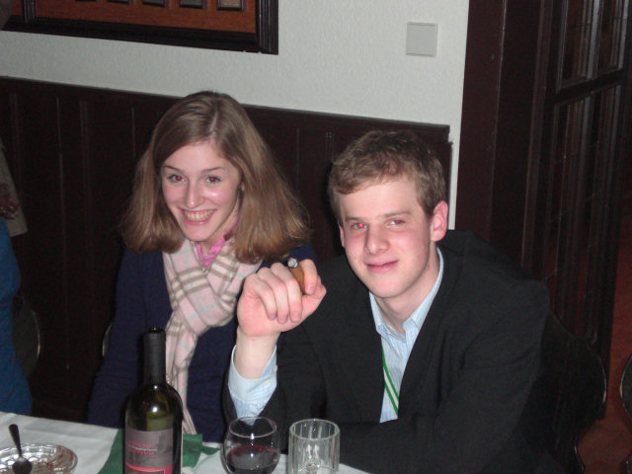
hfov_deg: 30.7
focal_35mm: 63
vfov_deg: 23.3
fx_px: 1150
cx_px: 316
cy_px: 237
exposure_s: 1/60
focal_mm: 10.4
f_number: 4
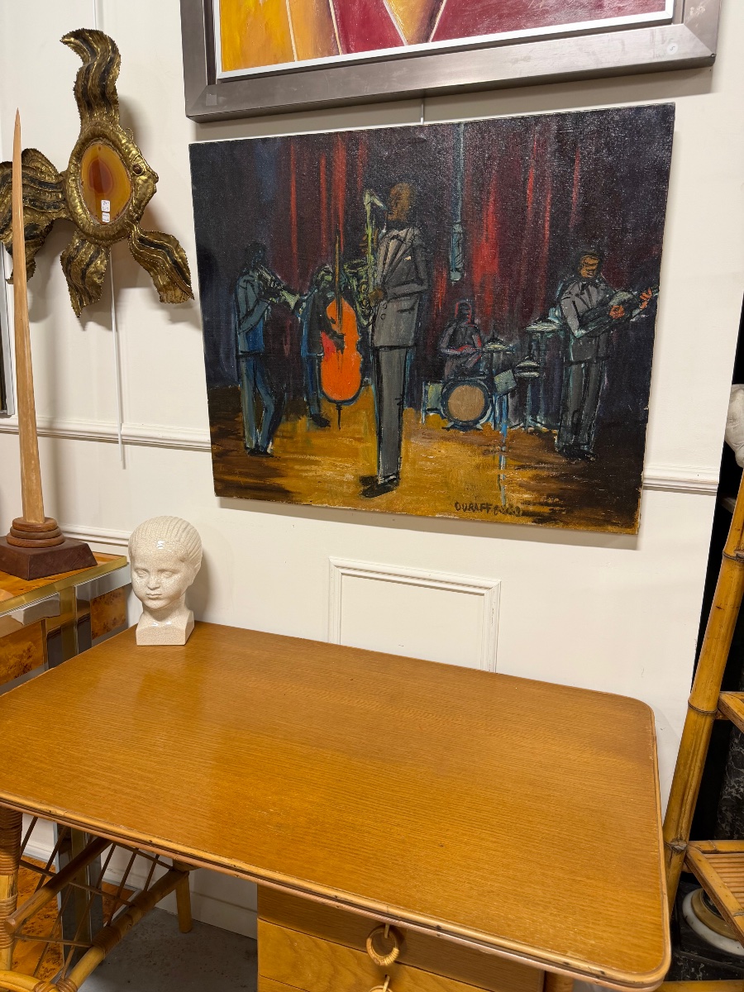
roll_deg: -2.2
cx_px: 372
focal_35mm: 24
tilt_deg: -12.4
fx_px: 688
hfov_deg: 56.8
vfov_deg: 71.6
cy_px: 496
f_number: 1.78
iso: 160
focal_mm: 6.76
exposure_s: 1/50
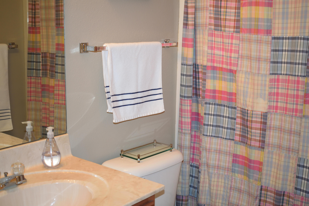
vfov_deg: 28.1
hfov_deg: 41.1
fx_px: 412
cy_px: 103
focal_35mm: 48
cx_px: 154
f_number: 5
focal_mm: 32
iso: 800
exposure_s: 1/100
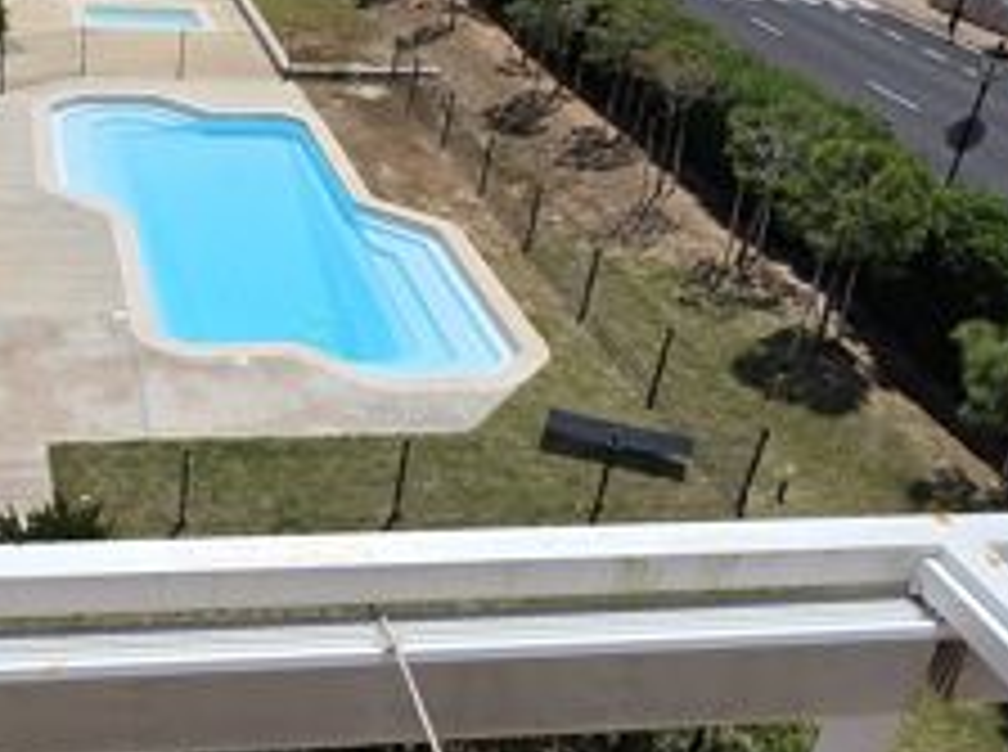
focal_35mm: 41
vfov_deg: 35.0
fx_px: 1191
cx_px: 214
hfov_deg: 43.9
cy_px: 374
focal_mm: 2.2
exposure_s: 1/4125
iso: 40
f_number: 1.9
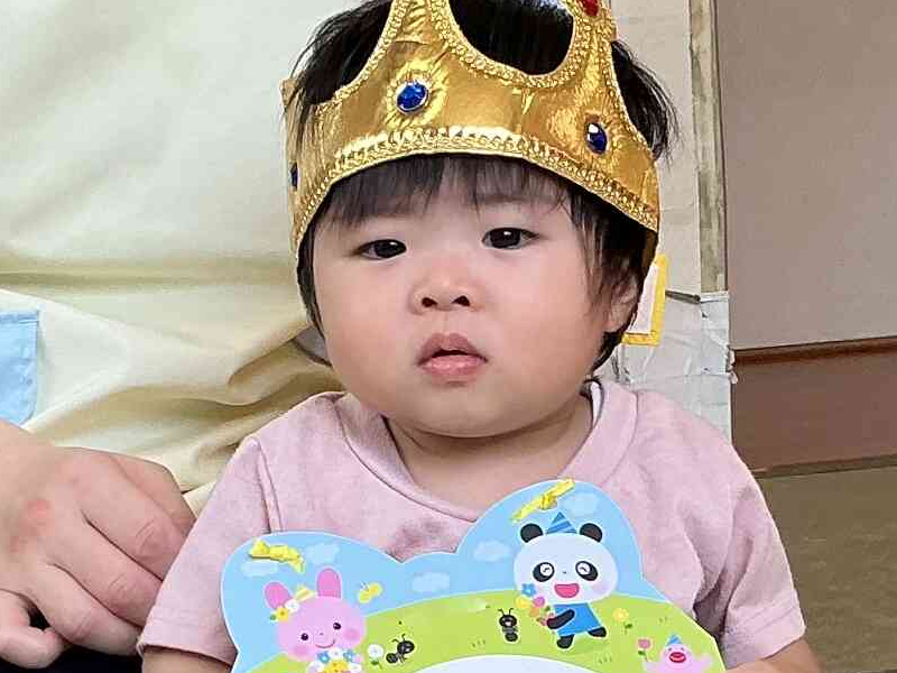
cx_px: 357
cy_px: 368
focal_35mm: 117
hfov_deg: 16.8
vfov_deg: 12.7
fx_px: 3032
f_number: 1.8
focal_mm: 3
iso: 32
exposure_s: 1/100
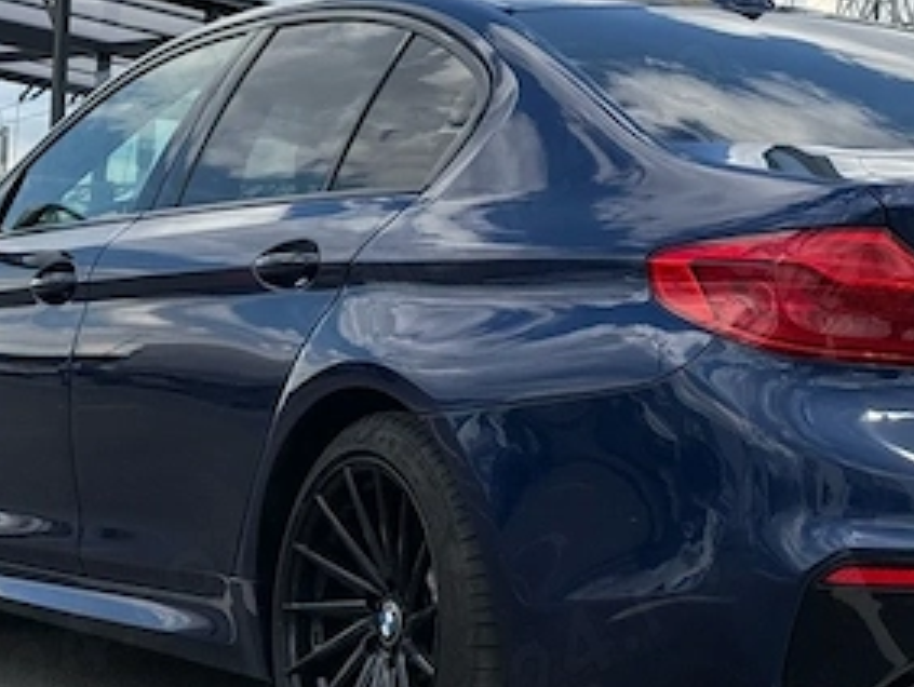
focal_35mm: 102
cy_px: 211
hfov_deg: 19.2
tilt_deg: +1.9
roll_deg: -2.0
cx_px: 642
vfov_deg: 14.5
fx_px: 2695
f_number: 1.78
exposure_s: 1/4329
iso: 64
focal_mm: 6.76
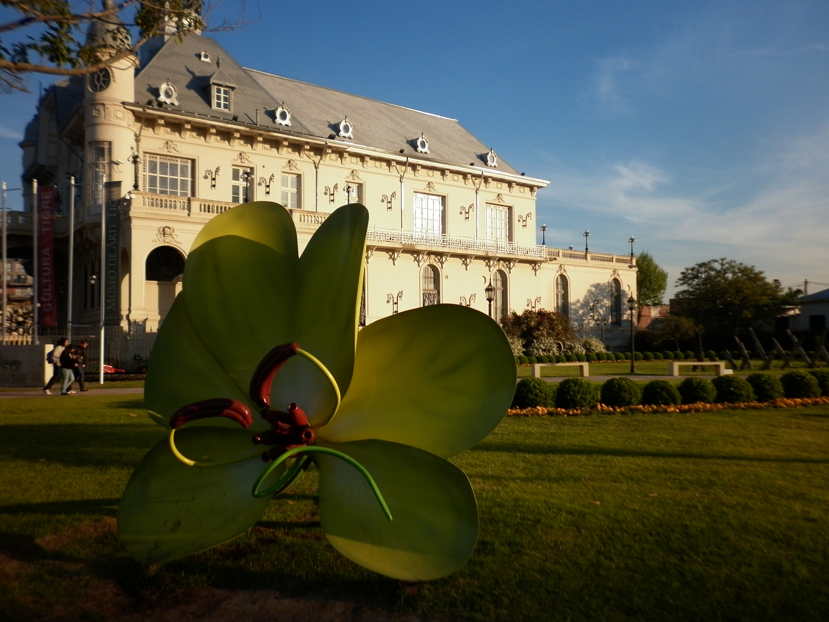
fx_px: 671
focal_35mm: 28
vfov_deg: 49.7
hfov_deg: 63.4
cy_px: 311
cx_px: 414
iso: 80
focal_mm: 5
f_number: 7.1
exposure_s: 1/200
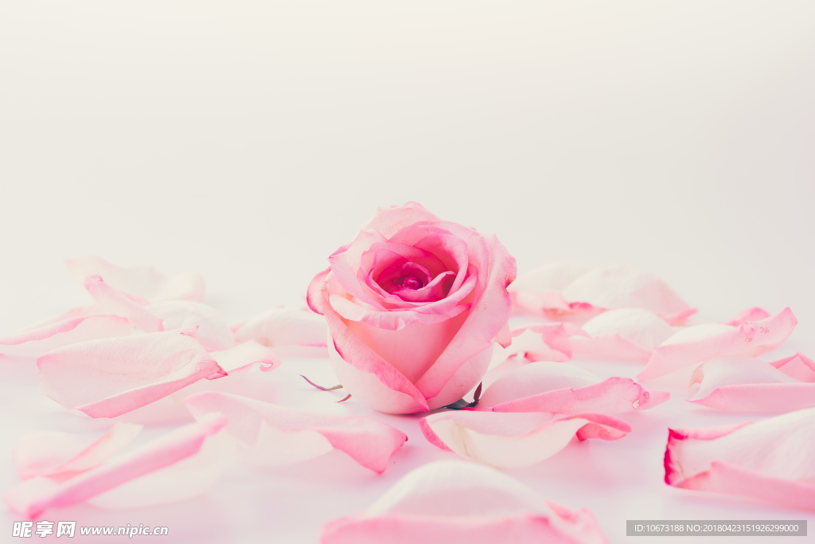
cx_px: 408
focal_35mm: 70
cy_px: 272
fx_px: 1585
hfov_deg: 28.8
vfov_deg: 19.5
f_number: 11
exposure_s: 1/100
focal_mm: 70
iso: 200
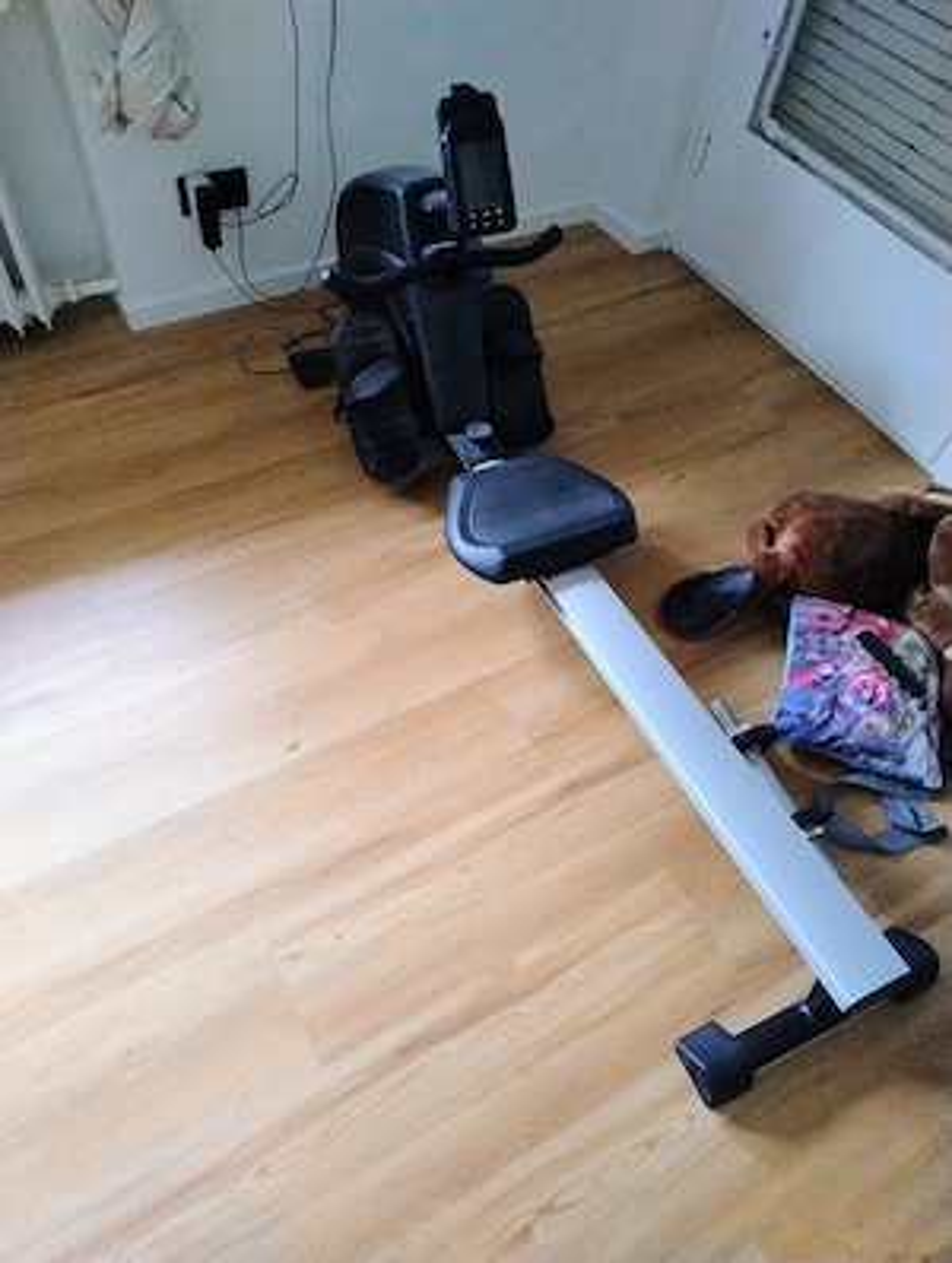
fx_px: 877
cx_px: 476
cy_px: 632
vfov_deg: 71.5
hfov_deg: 57.0
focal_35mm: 24
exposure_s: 1/33.3
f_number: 1.8
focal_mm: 5.56
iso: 1147
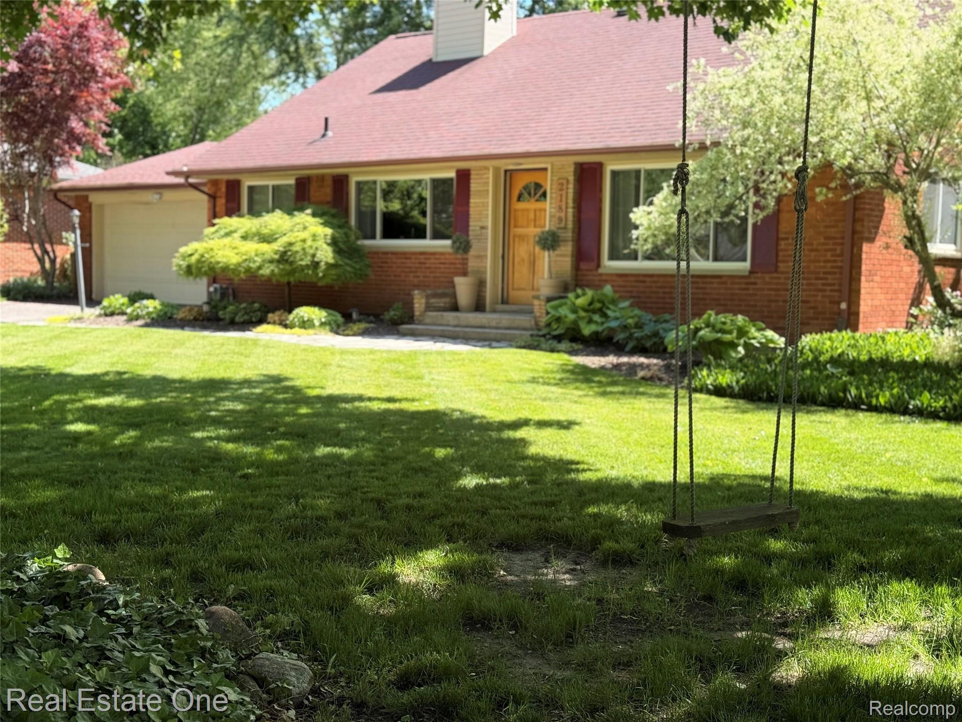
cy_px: 361
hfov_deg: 39.7
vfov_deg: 30.3
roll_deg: -0.9
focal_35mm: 48
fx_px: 1334
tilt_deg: -3.4
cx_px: 481
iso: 100
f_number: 1.78
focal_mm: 6.76
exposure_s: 1/733
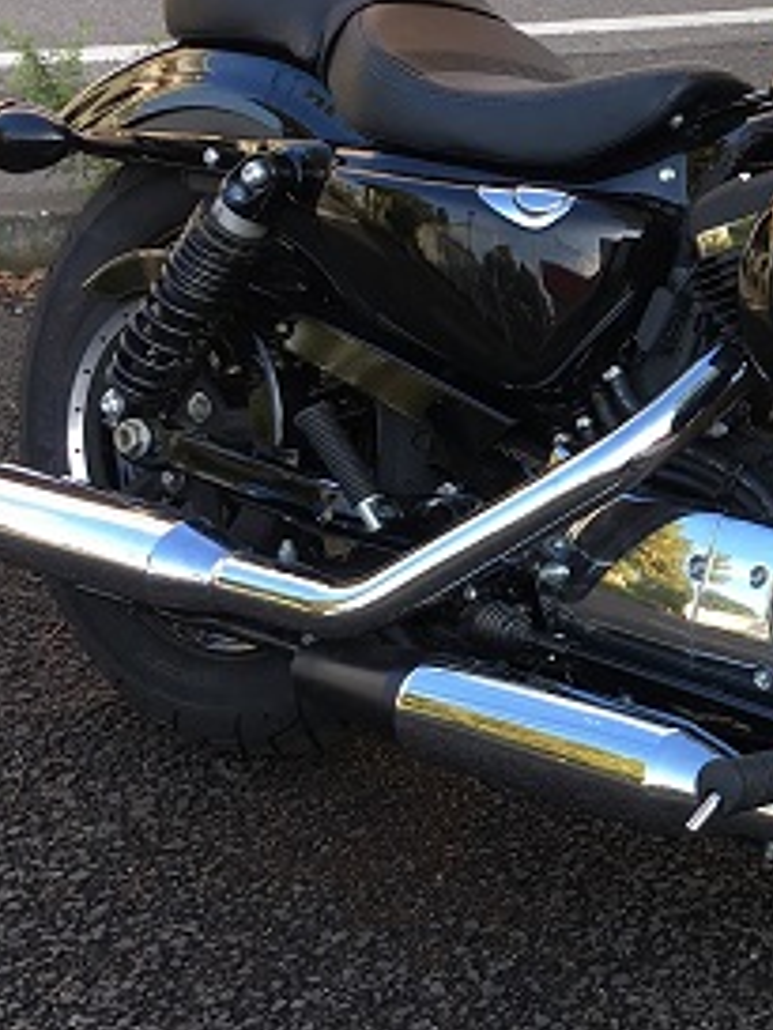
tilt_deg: -17.3
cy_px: 413
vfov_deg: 25.9
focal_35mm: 75
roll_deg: -2.6
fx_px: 2231
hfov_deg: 17.6
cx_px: 1173
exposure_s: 1/158
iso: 25
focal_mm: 4.15
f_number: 2.2
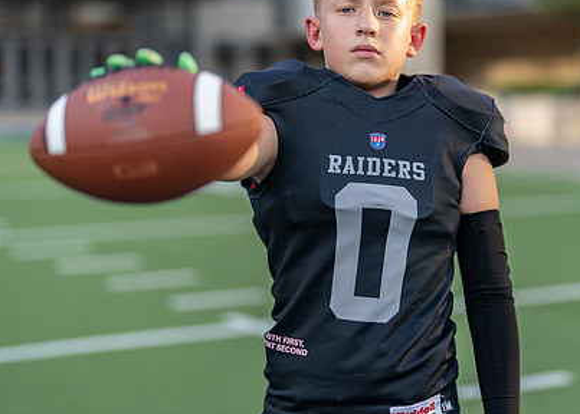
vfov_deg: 17.0
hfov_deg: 23.6
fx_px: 1384
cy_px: 183
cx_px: 382
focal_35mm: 84
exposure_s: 1/2000
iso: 100
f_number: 1.2
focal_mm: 50
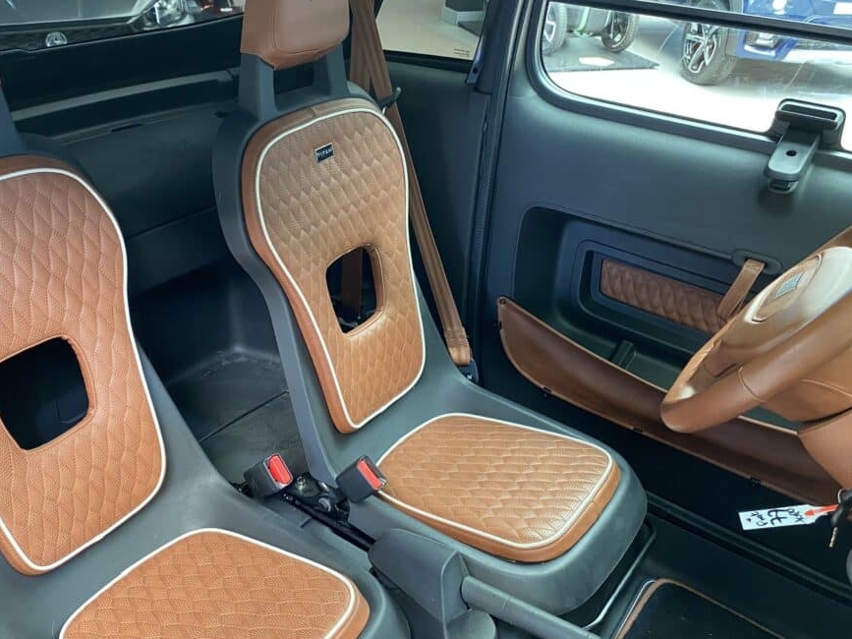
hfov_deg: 54.9
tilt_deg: -29.4
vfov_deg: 42.9
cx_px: 333
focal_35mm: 33
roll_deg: -2.0
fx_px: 812
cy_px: 335
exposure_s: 1/50
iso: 200
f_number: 1.8
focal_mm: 4.25
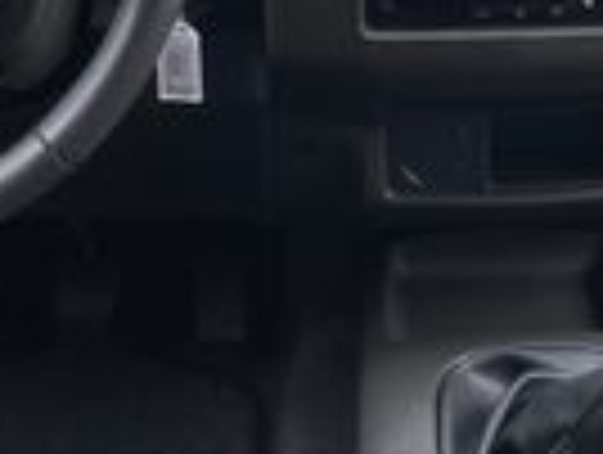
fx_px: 1536
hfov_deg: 21.9
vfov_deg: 15.9
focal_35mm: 88
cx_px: 486
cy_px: -157
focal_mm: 5.1
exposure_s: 1/121
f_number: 1.6
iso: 50
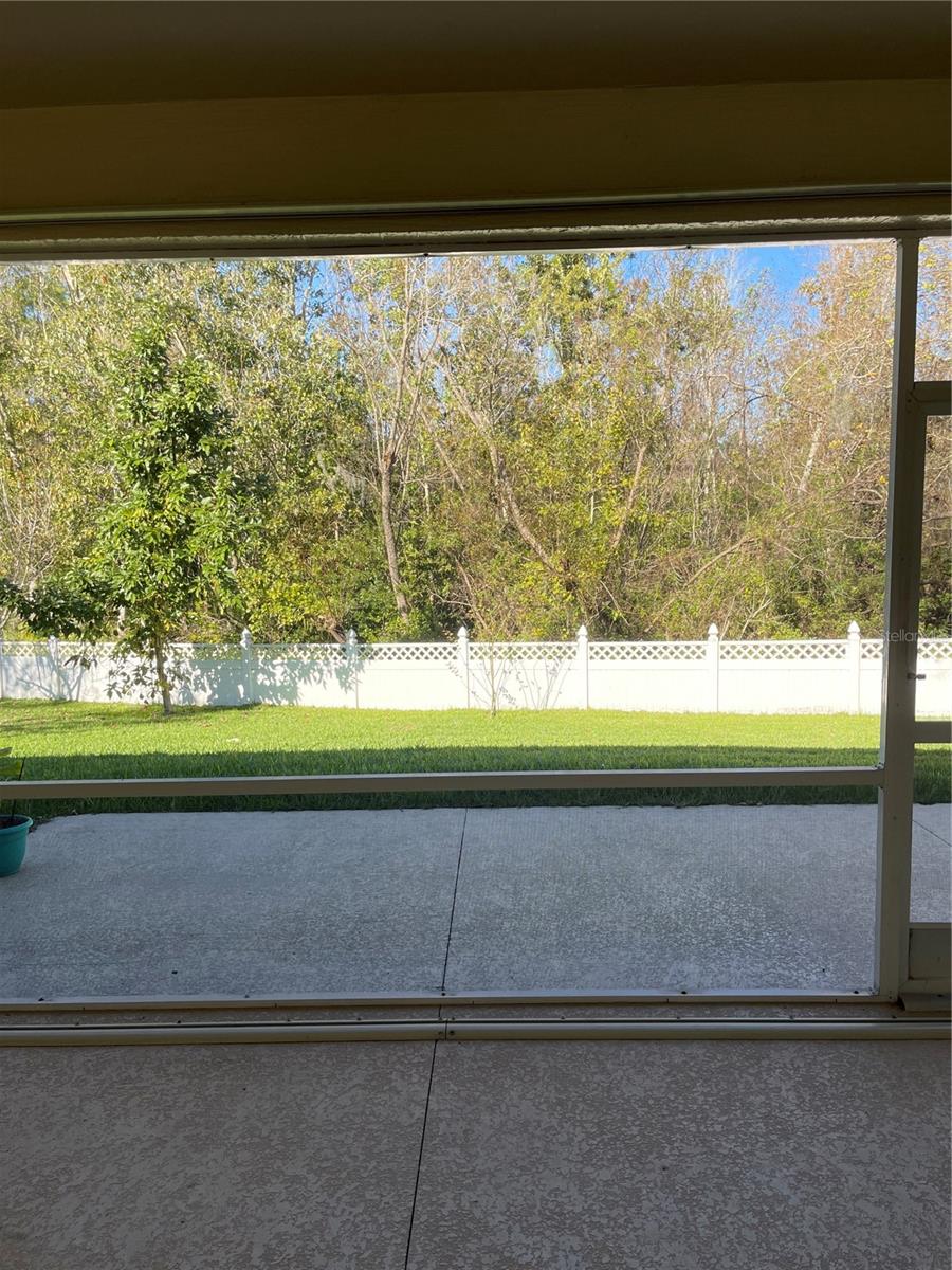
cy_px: 635
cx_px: 476
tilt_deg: -5.4
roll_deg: +2.4
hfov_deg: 53.1
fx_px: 953
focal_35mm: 26
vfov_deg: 67.3
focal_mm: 5.1
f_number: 1.6
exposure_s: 1/842
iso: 32
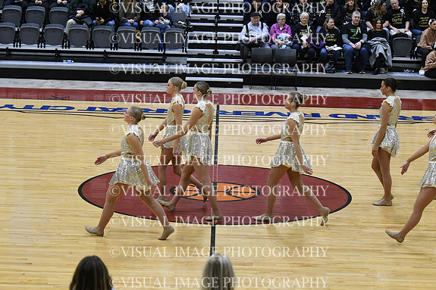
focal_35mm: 106
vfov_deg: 12.9
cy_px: 145
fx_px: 1283
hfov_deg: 19.3
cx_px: 219
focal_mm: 70
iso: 5000
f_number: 4
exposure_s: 1/500
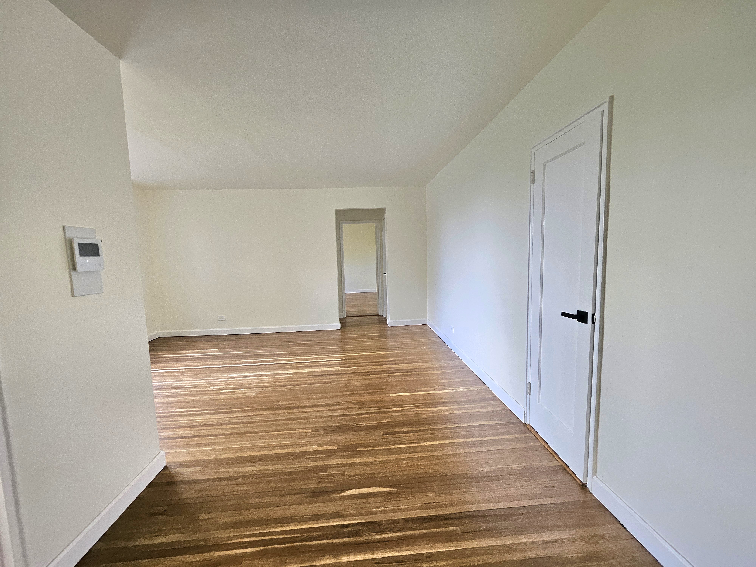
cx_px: 378
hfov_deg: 106.2
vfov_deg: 89.9
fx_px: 284
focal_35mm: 13
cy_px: 284
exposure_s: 1/60.2
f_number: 2.2
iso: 200
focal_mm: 1.7
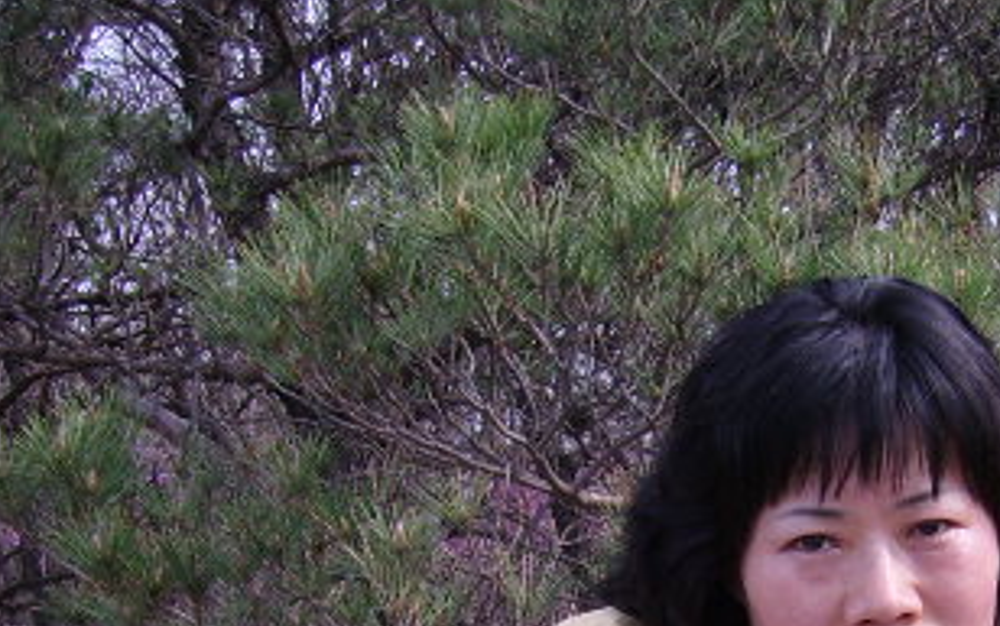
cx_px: 766
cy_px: 710
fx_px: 2100
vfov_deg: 16.4
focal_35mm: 77
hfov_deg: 26.4
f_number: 2.8
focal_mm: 5.95
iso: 50
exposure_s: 1/545
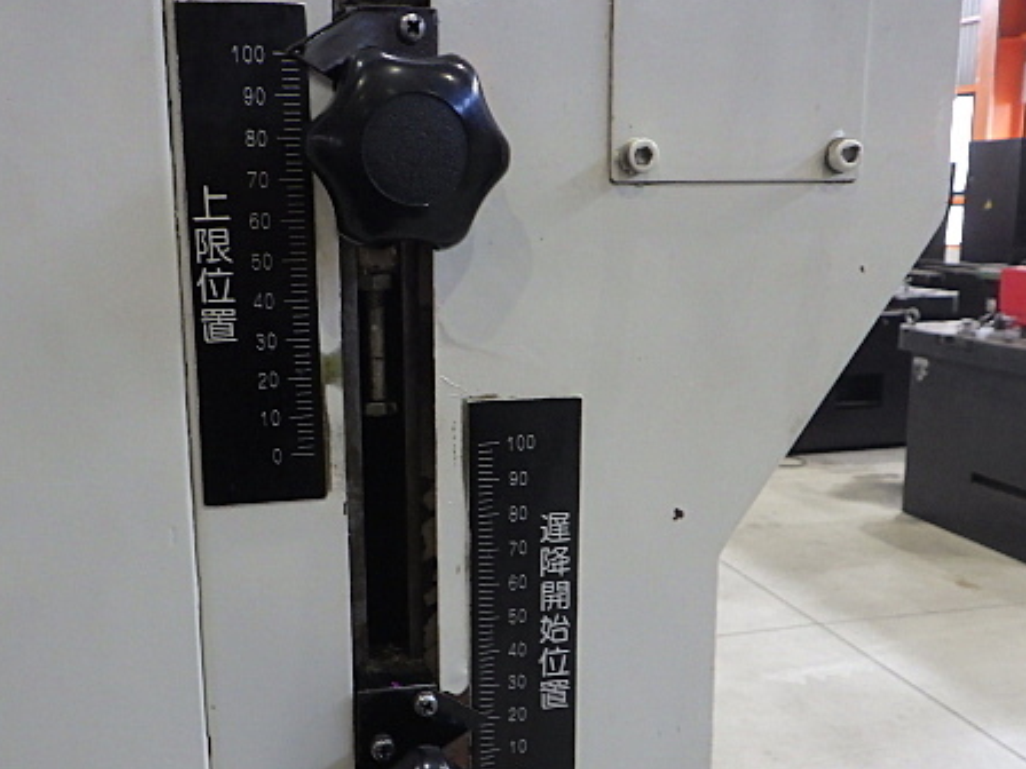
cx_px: 460
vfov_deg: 35.9
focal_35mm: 40
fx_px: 1186
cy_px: 446
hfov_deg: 46.7
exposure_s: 1/45
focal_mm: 5
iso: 400
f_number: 3.5
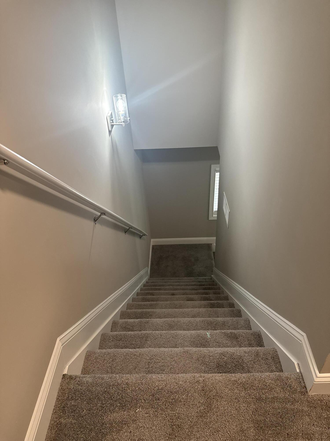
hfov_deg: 56.8
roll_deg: +3.8
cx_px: 165
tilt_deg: -37.4
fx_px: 305
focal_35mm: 24
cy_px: 220
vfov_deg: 71.6
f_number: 1.78
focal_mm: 6.76
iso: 400
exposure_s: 1/120
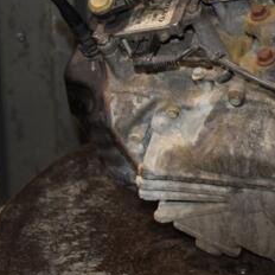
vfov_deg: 17.4
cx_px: 309
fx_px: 890
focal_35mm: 99
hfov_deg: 17.0
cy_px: 52
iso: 800
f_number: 5
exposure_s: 1/60
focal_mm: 30
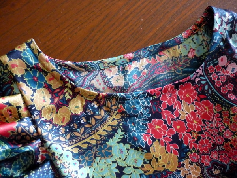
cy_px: 89
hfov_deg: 55.4
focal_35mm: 33
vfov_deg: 42.9
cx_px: 118
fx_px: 226
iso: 800
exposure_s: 1/15
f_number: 2.8
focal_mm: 5.5
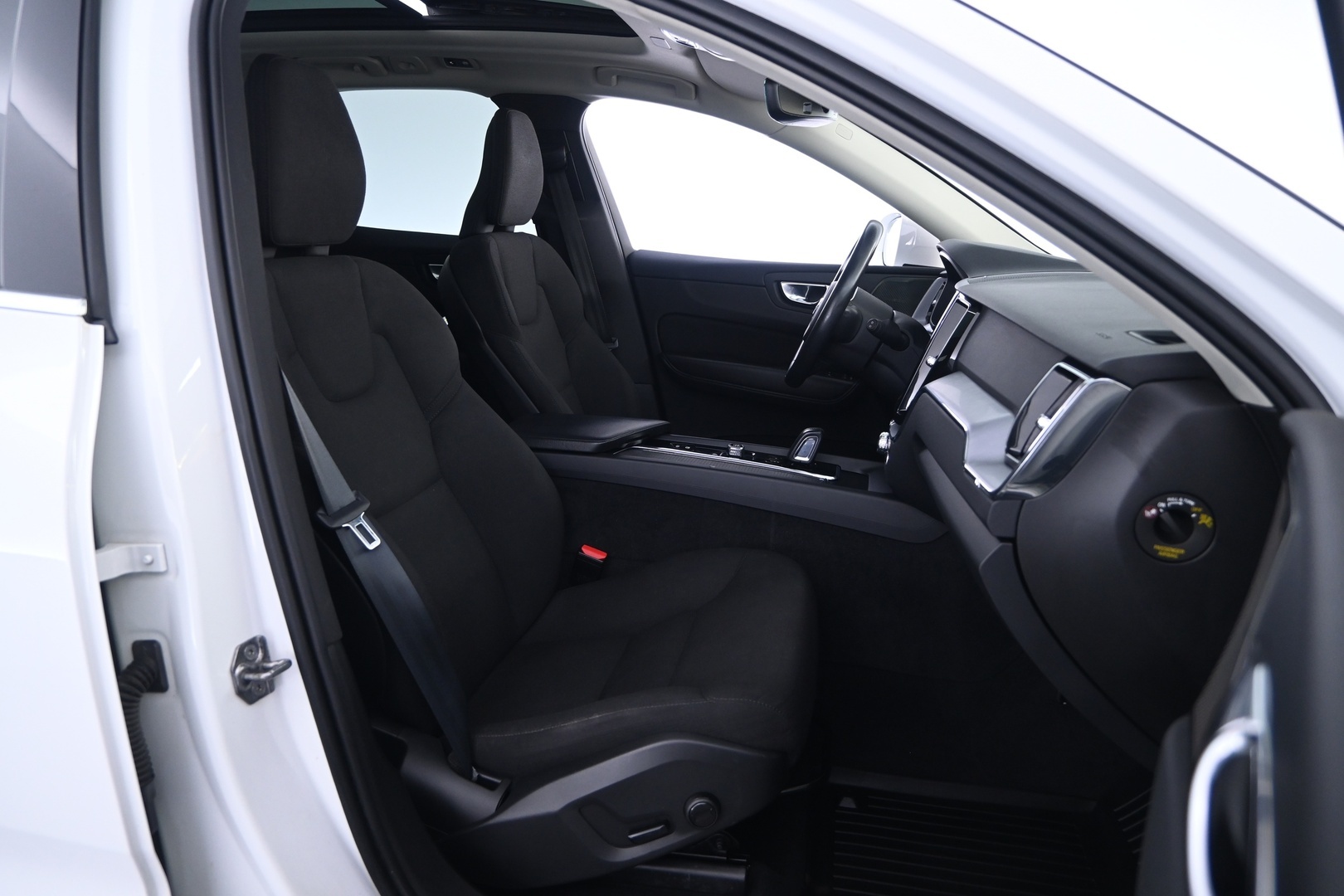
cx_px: 672
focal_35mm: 24
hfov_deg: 73.7
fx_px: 896
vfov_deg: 53.1
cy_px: 448
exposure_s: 1/8
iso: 1000
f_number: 3.5
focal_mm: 16
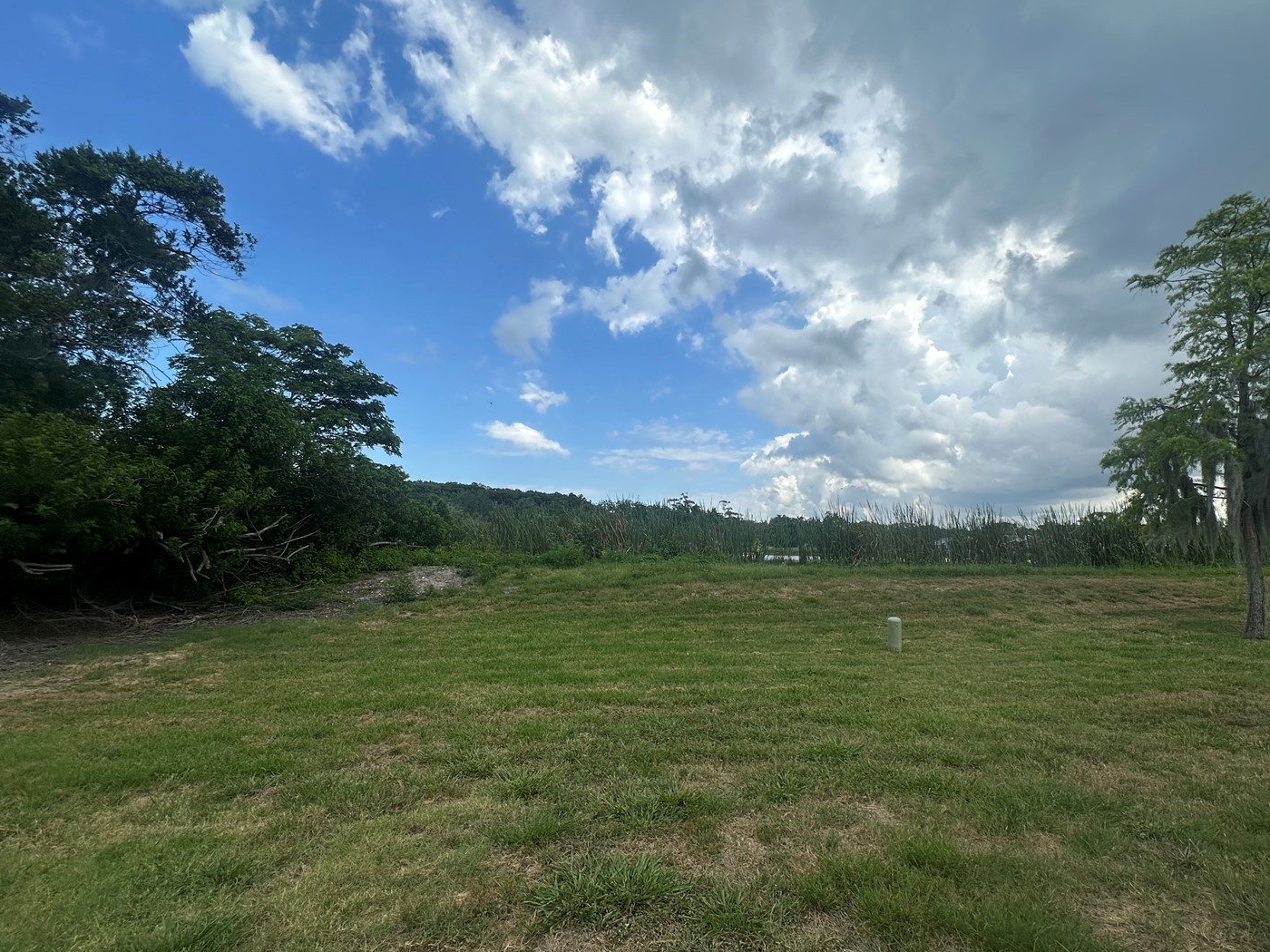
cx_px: 700
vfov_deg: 78.0
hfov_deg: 94.2
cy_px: 503
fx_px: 587
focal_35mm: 16
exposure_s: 1/2212
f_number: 2.2
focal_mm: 2.22
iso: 50
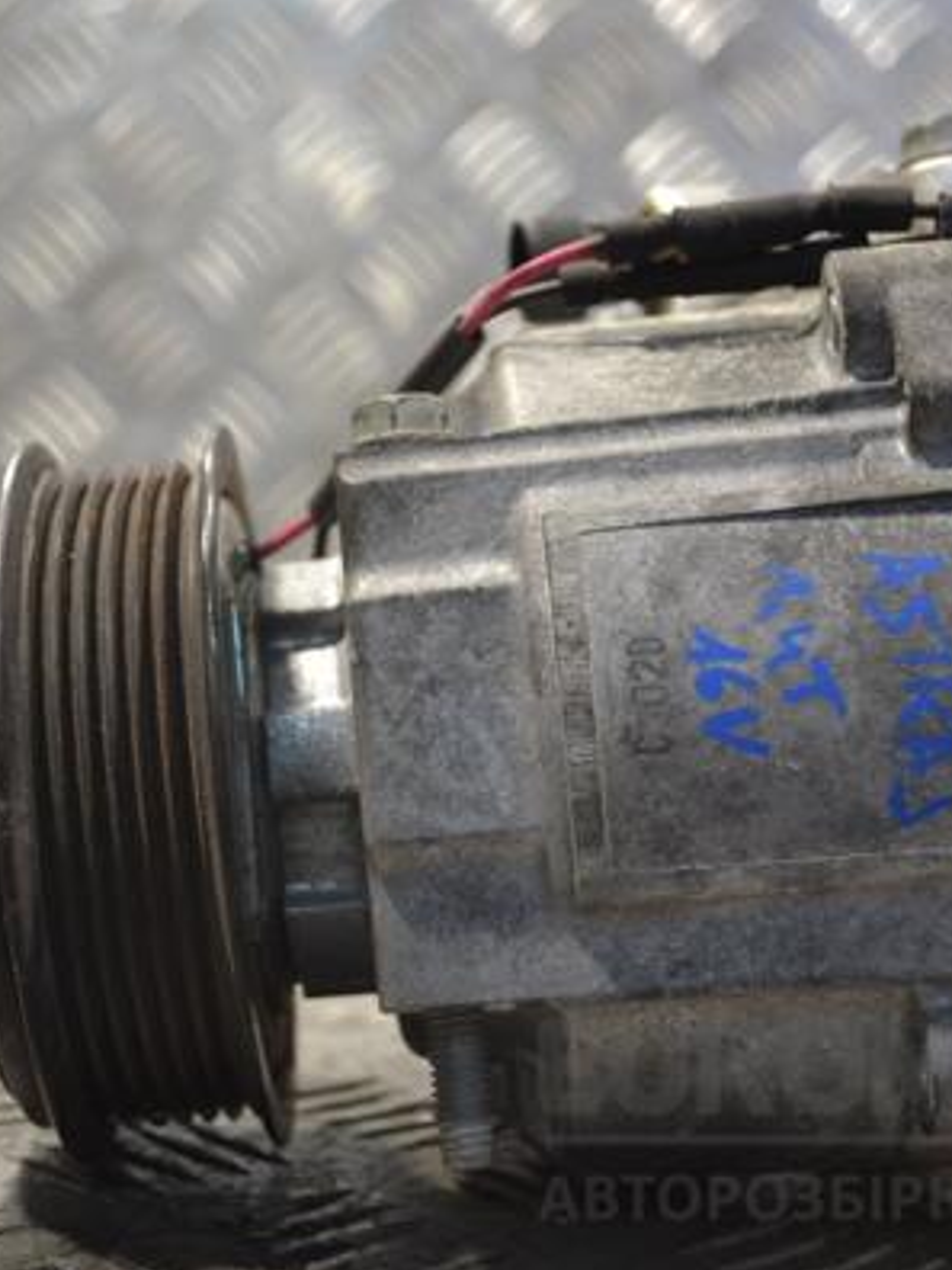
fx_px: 2567
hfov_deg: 21.0
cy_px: 638
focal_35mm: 70
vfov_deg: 27.8
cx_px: 478
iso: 400
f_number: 4.8
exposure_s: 1/60
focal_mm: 32
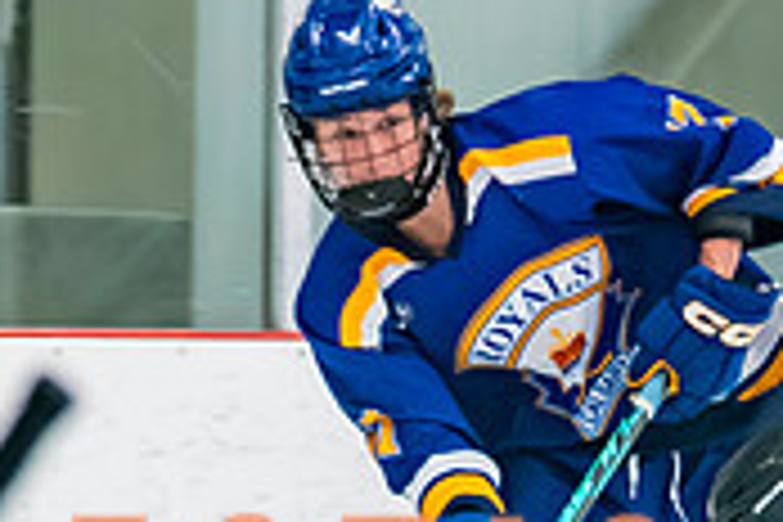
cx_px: 174
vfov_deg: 1.9
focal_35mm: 742
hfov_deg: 2.8
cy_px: 712
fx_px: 16137
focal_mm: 130
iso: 2000
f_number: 2.8
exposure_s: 1/640
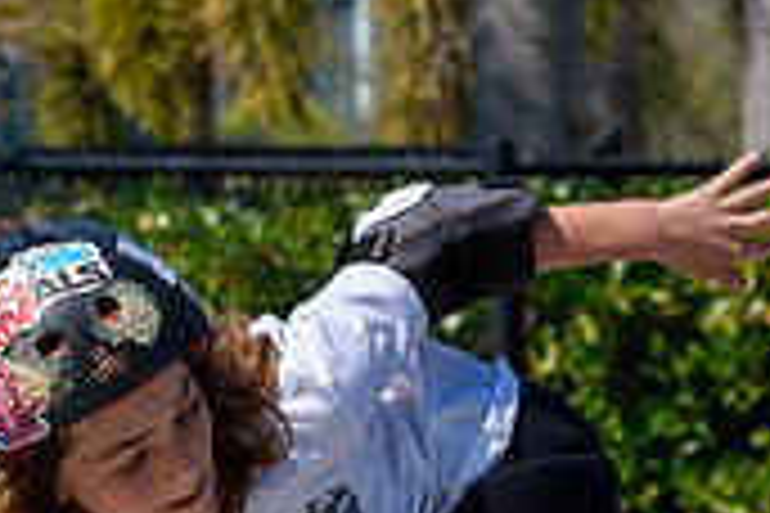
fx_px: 14137
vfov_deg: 2.1
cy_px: 862
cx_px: 270
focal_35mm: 661
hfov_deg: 3.1
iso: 200
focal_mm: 130
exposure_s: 1/1000
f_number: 8
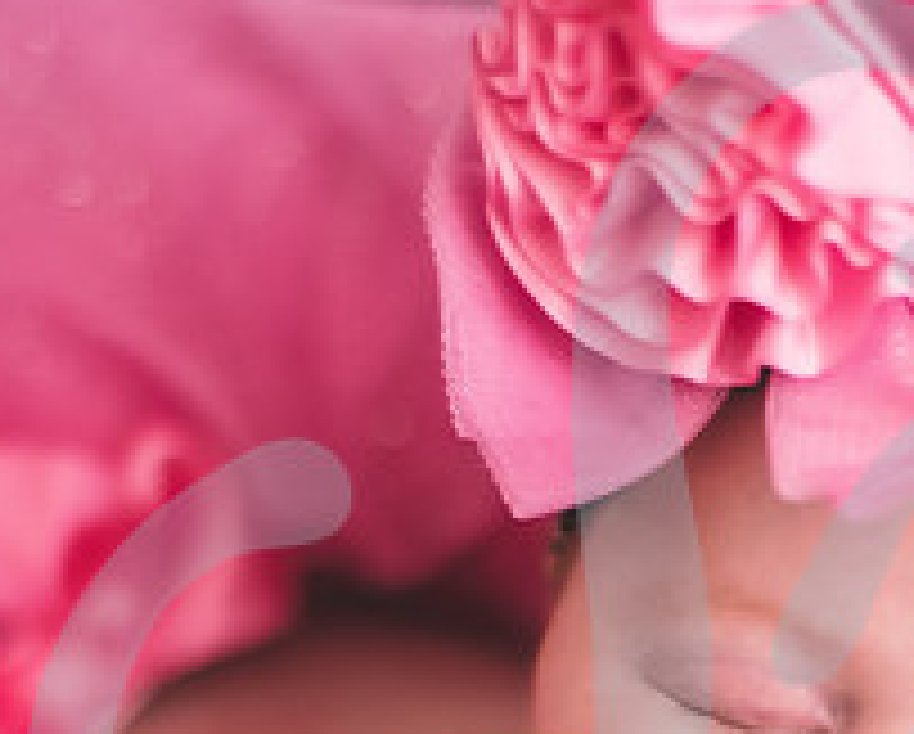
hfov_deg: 14.3
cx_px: 738
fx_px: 3630
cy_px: 840
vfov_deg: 11.4
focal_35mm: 134
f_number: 1.8
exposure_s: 1/125
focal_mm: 50
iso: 1250
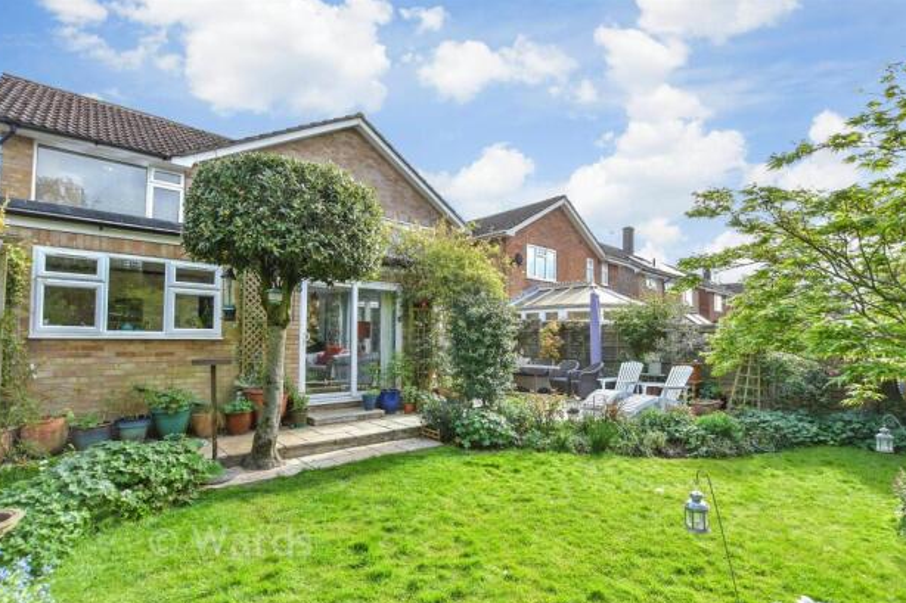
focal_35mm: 16
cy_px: 321
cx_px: 463
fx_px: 403
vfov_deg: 73.6
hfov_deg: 96.7
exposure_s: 1/160
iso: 320
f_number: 8
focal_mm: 10
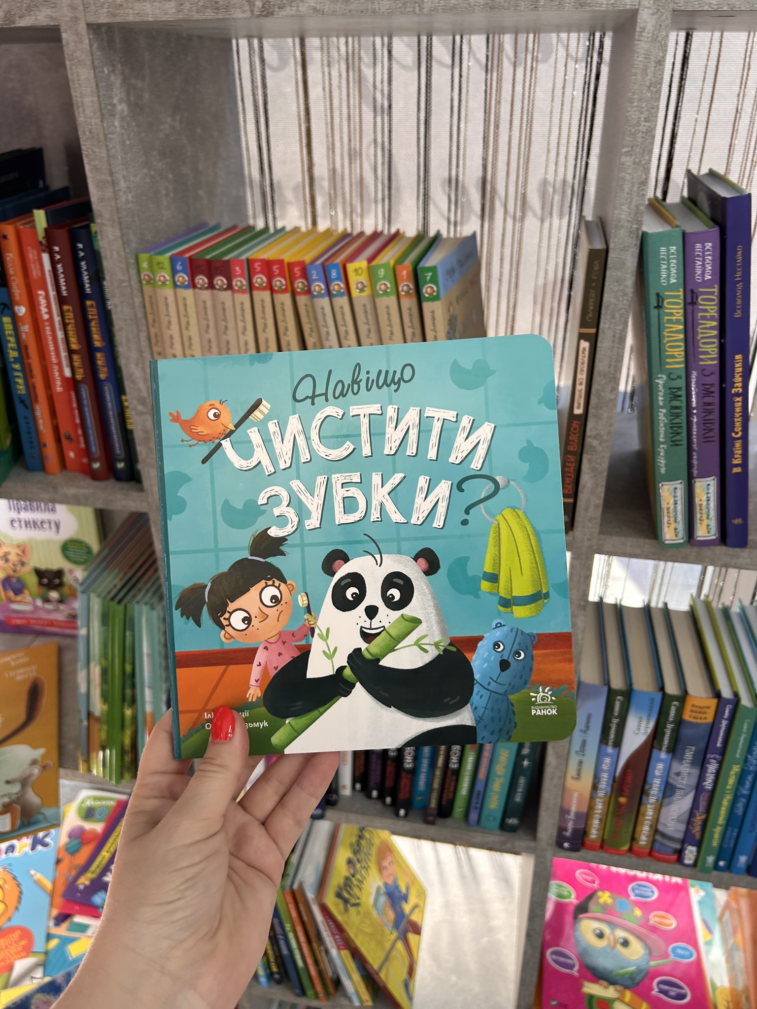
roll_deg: +3.5
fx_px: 758
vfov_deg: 67.3
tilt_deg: -26.1
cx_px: 378
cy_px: 504
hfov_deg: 53.1
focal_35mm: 26
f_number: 1.5
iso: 80
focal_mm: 5.7
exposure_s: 1/121
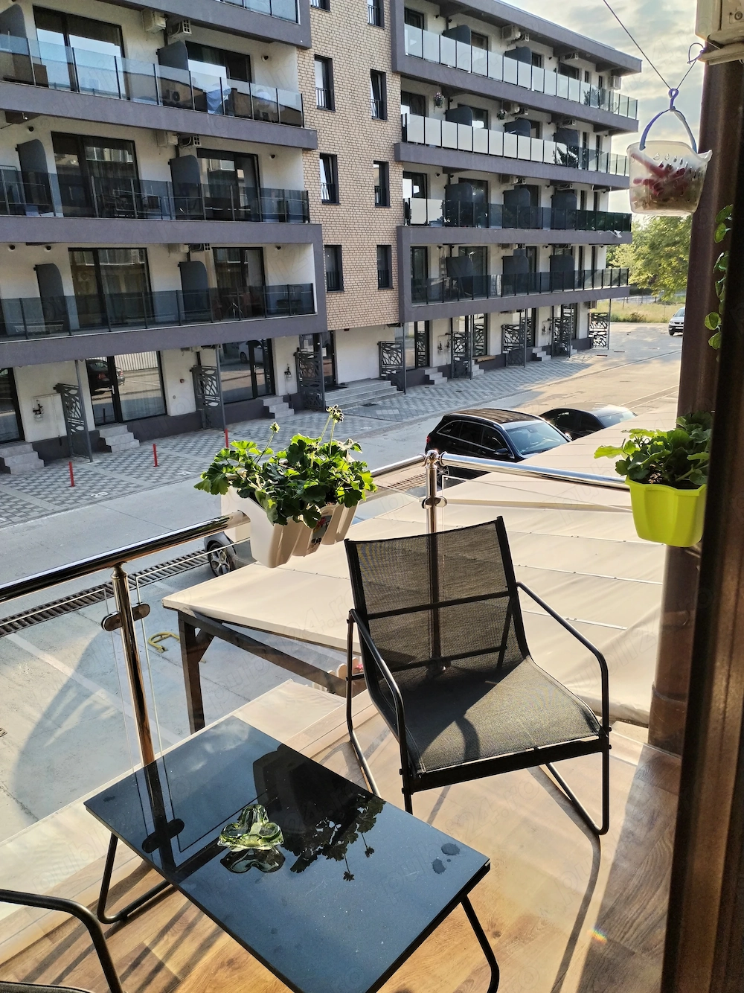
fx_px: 831
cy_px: 496
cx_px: 372
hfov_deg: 48.2
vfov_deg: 61.7
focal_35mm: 29
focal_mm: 4.75
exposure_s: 1/520
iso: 100
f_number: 1.8
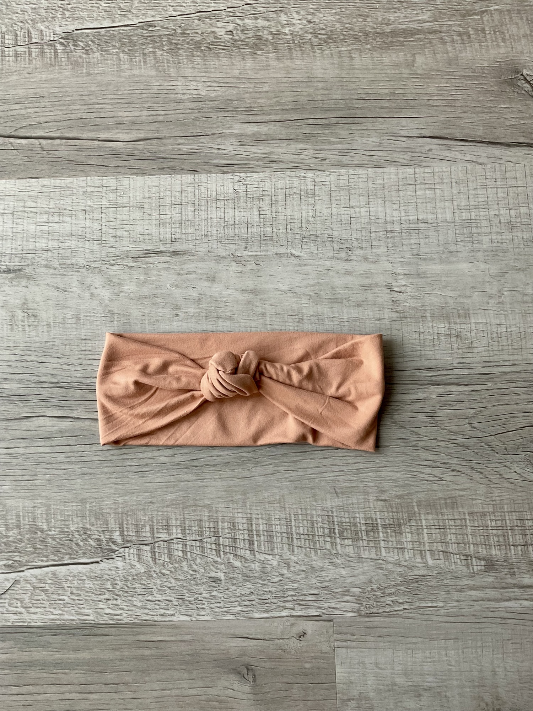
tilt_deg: -79.1
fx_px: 595
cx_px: 266
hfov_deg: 48.2
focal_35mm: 29
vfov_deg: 61.7
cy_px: 356
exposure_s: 1/100
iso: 50
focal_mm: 3
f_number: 1.8
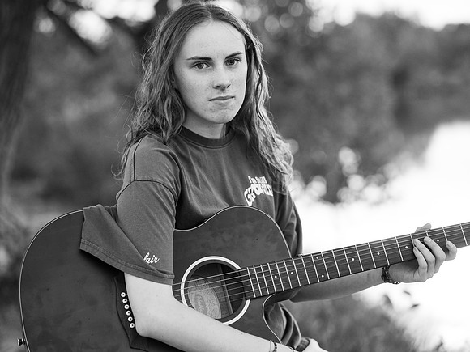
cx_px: 235
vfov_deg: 16.1
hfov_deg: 21.3
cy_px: 176
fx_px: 1249
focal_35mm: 92
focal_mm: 85
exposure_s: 1/200
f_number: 2.8
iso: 2500
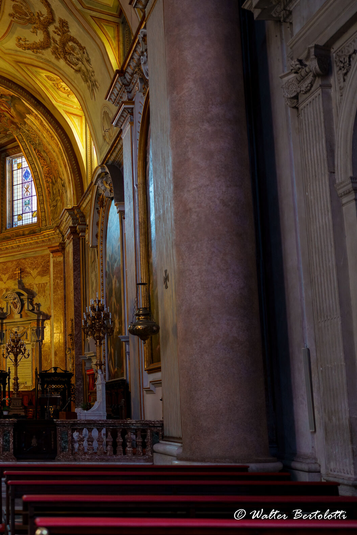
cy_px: 267
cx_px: -32
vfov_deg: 37.5
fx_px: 788
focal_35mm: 53
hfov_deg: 23.9
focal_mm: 35
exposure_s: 1/160
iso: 640
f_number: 1.4
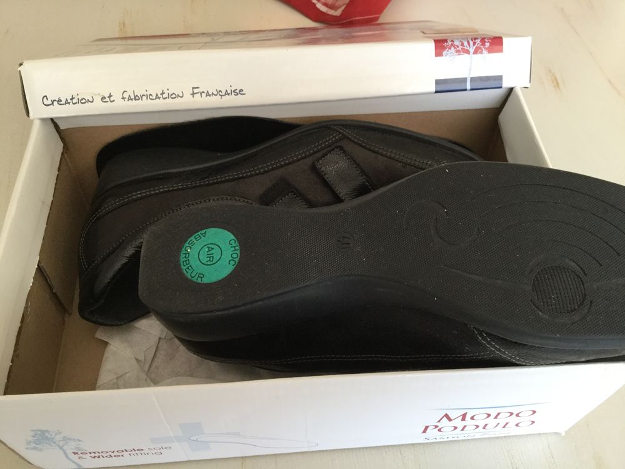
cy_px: 234
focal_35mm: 31
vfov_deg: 45.4
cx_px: 312
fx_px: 560
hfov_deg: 58.4
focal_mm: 3.3
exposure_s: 1/33
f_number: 2.4
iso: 64
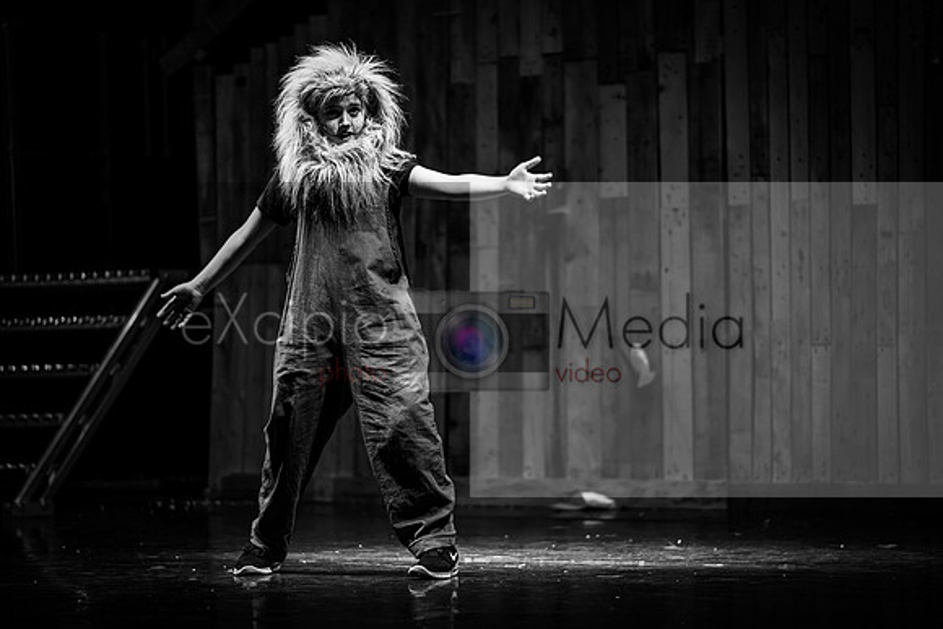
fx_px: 3773
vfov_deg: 9.5
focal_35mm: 144
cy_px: 314
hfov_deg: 14.2
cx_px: 472
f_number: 2.8
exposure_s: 1/80
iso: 200
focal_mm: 144
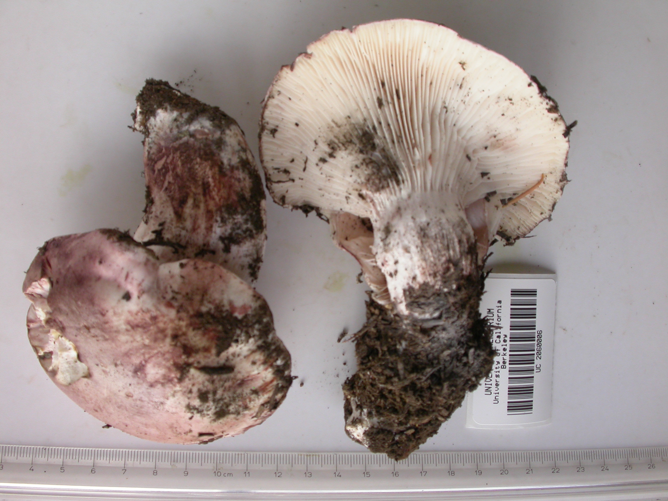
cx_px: 334
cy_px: 250
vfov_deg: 37.7
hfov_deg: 49.0
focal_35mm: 38
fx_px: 733
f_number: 4.2
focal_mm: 7.85
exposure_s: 1/128
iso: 100
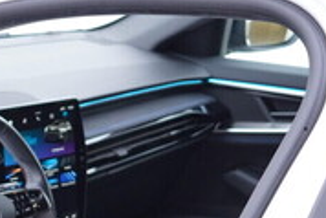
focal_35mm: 111
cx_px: -81
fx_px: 1006
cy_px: 325
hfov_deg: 17.4
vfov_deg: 11.8
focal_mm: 24
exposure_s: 1/40
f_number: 2.8
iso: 250
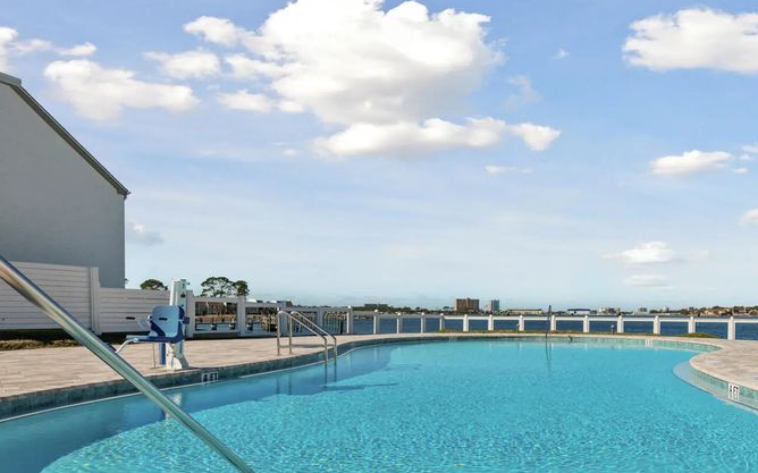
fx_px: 516
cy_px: 320
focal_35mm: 25
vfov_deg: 48.3
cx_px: 517
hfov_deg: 70.0
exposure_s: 1/500
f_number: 9
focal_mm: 16
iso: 400
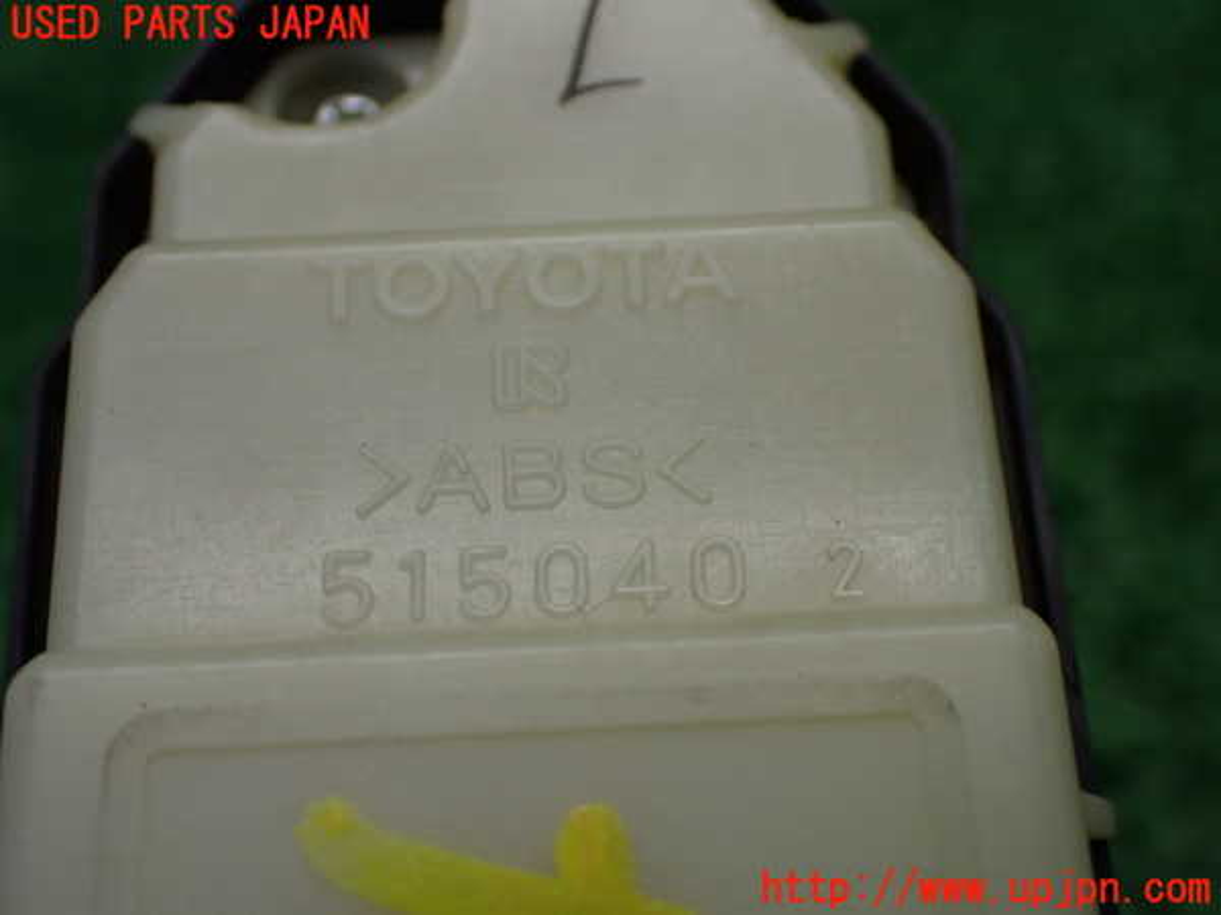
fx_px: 1658
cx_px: 610
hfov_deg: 40.4
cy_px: 458
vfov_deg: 30.9
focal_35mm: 47
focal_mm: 8.4
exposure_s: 1/200
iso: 320
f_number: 3.1
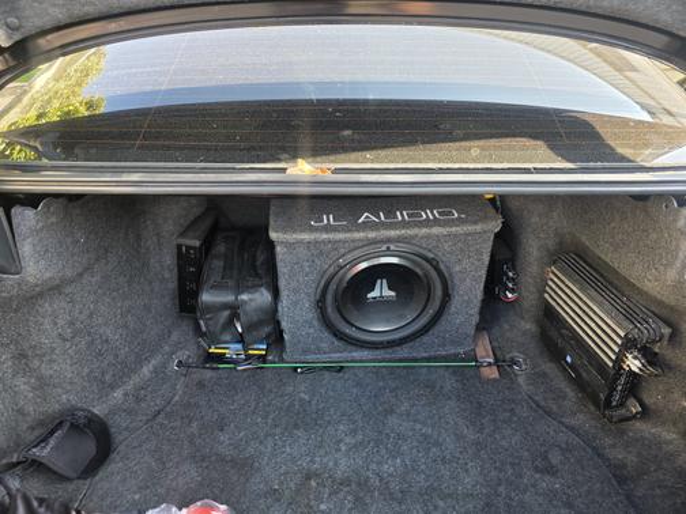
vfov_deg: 58.9
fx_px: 456
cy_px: 257
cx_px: 343
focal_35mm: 23
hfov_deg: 73.9
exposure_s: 1/180
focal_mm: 6.3
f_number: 1.7
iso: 64
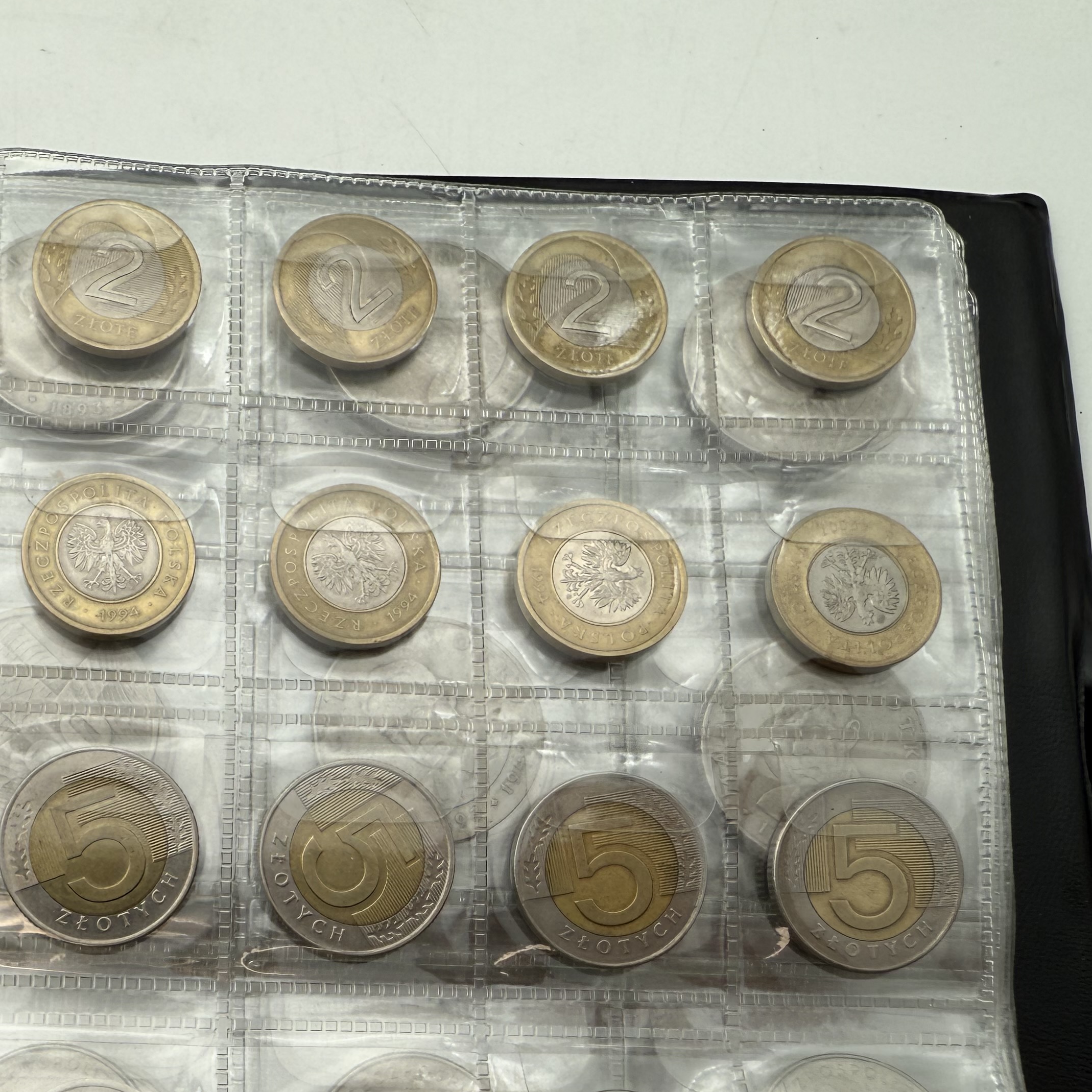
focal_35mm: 40
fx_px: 1428
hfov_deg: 40.6
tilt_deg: -78.8
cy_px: 766
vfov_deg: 41.1
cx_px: 261
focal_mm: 2.22
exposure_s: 1/233
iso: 40
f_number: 2.2
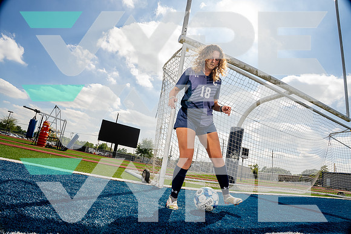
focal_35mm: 20
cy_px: 117
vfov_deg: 62.0
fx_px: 195
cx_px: 176
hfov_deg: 84.0
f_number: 8
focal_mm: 20
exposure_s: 1/250
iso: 100
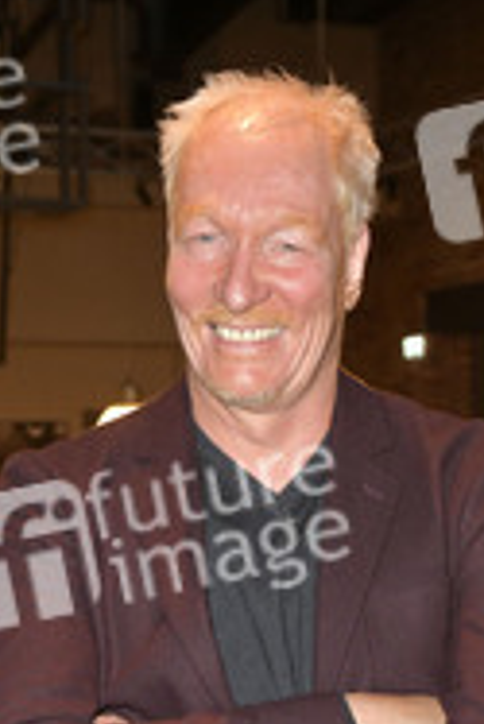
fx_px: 1892
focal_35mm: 94
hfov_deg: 14.6
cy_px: 732
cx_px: 263
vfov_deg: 20.9
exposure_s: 1/250
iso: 2500
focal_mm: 44
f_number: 5.6
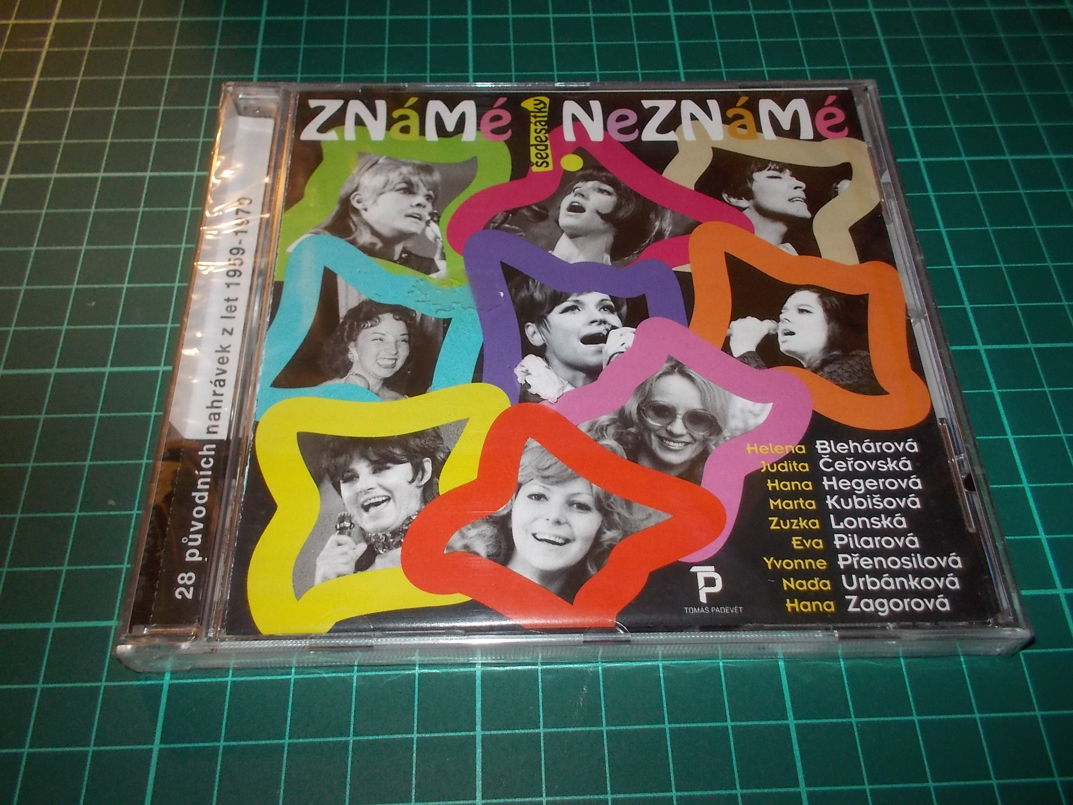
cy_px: 402
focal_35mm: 29
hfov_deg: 61.7
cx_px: 536
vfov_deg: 48.2
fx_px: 899
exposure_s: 1/30
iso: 200
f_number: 3.3
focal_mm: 4.1
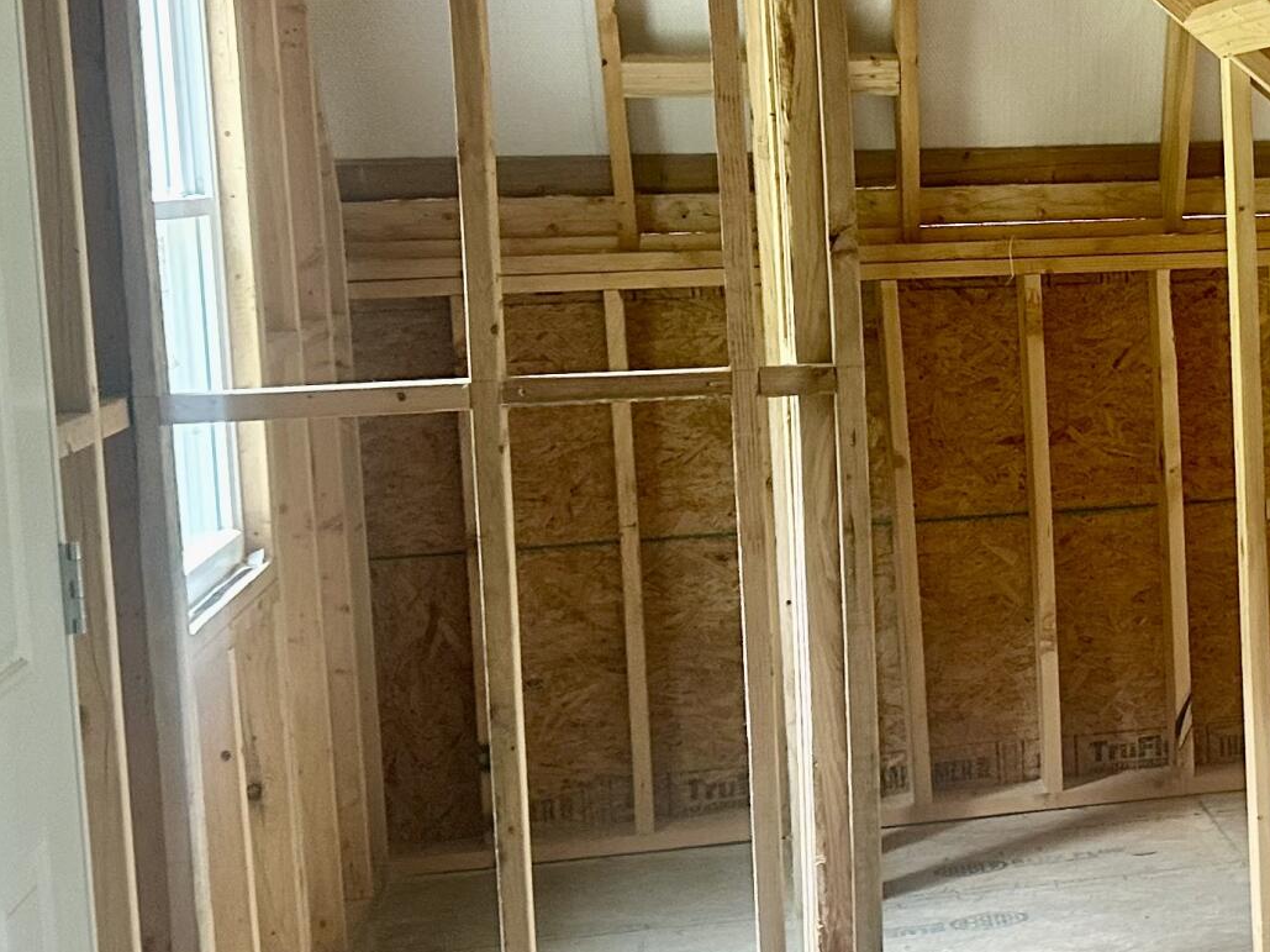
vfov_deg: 21.0
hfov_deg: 25.4
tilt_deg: -4.1
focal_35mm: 70
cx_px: 1454
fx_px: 2567
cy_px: 374
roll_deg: +1.3
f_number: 1.78
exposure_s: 1/60
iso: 250
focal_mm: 6.86
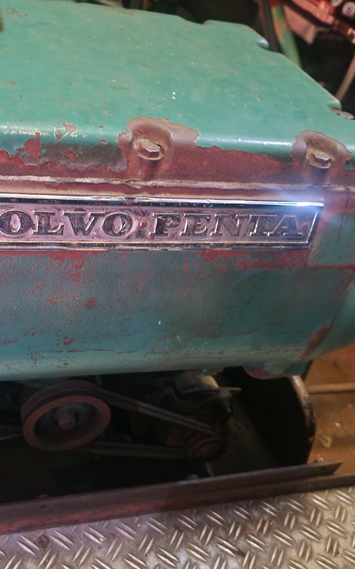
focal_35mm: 33
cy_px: 287
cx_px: 76
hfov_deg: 37.1
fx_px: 511
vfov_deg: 58.1
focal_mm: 6.4
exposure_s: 1/25
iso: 1600
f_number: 1.8
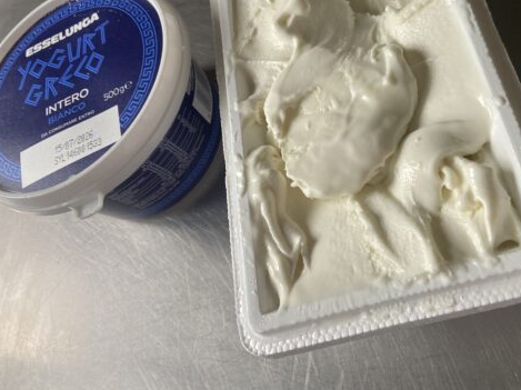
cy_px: 128
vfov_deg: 38.2
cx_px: 313
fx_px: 556
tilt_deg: -55.6
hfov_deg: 49.9
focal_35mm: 37
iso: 125
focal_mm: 4.25
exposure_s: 1/121
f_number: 1.8
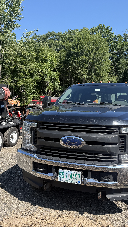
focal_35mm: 35
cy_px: 113
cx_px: 67
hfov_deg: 33.7
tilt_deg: -0.9
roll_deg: -0.6
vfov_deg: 56.6
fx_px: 211
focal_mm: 6.76
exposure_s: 1/2232
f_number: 1.78
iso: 80
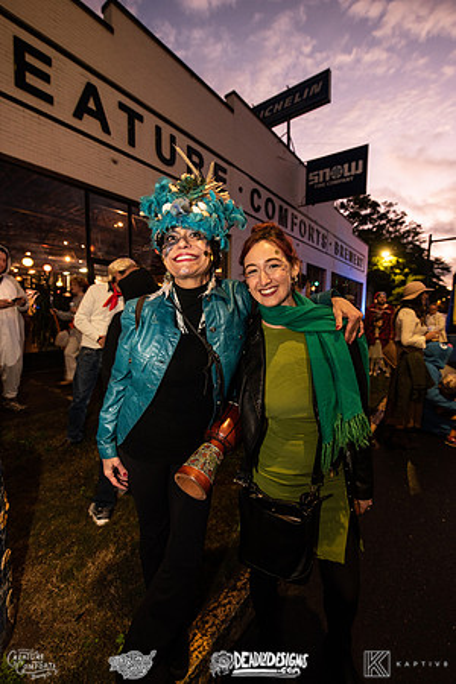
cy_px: 342
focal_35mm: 15
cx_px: 228
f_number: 4
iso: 1000
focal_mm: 15
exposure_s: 1/50
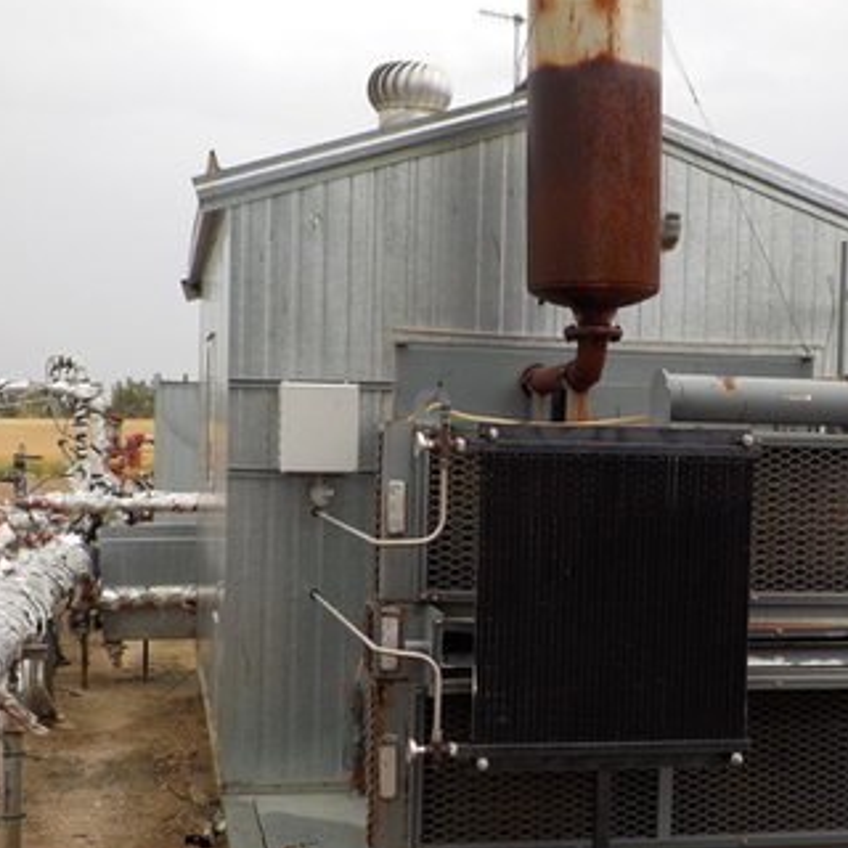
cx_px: 535
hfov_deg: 32.0
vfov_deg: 32.0
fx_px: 1469
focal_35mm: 53
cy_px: 538
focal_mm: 4.1
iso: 125
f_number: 3.3
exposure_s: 1/200
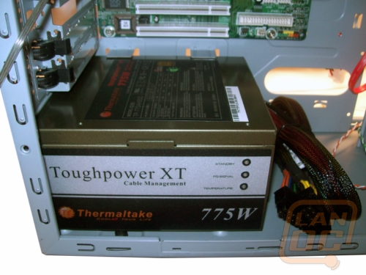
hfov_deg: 51.4
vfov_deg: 39.7
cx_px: 183
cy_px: 138
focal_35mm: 36
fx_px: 381
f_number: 2.7
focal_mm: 6
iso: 80
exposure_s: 1/64
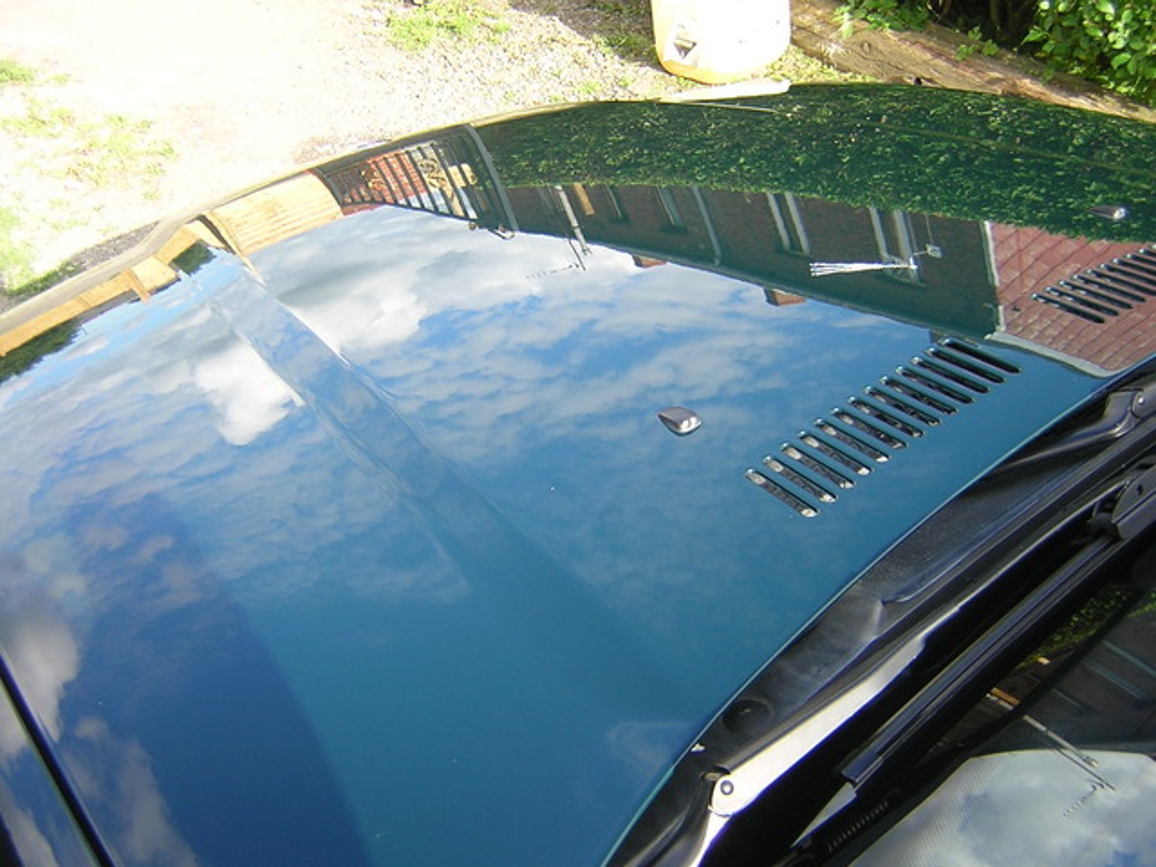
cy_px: 434
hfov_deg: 51.4
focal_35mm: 36
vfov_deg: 39.7
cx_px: 578
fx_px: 1202
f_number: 2.6
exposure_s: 1/201
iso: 100
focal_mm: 4.7
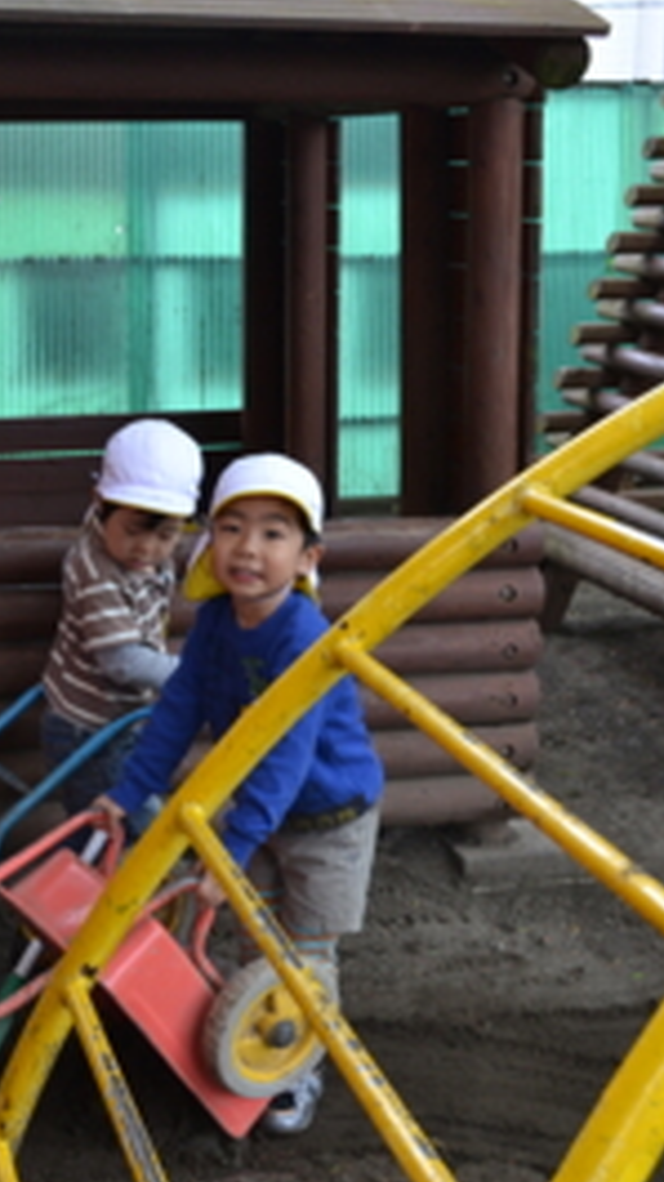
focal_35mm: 57
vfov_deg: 36.6
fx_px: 1785
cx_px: 107
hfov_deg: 20.8
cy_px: 591
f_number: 5.6
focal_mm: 24
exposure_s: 1/125
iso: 320
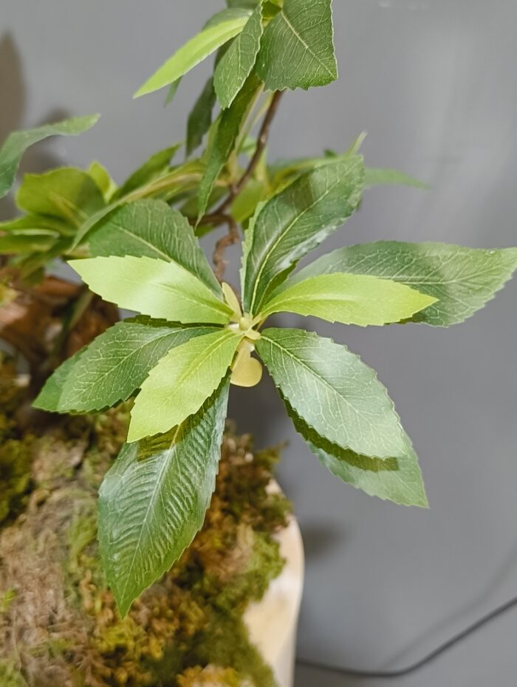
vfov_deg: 43.8
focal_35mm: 43
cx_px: 258
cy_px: 344
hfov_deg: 33.7
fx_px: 854
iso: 469
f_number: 1.87
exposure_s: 1/50
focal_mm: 5.56
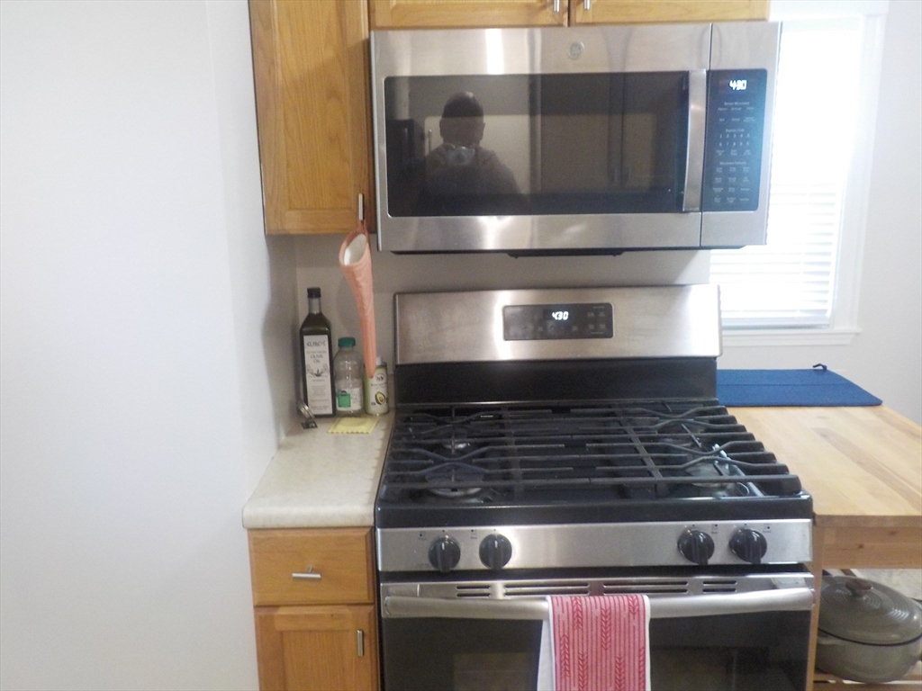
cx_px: 461
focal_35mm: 30
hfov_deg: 60.0
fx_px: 799
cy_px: 346
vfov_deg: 46.8
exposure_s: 1/8
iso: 400
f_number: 3.3
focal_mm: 4.1
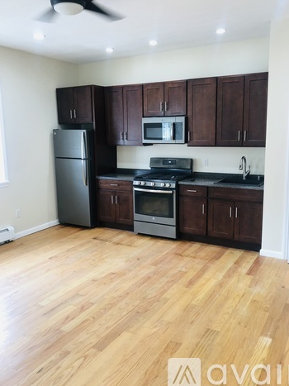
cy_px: 184
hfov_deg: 46.8
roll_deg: +1.6
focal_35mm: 30
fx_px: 334
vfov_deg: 60.0
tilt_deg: -8.0
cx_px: 147
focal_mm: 3.99
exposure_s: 1/20
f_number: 1.8
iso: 40
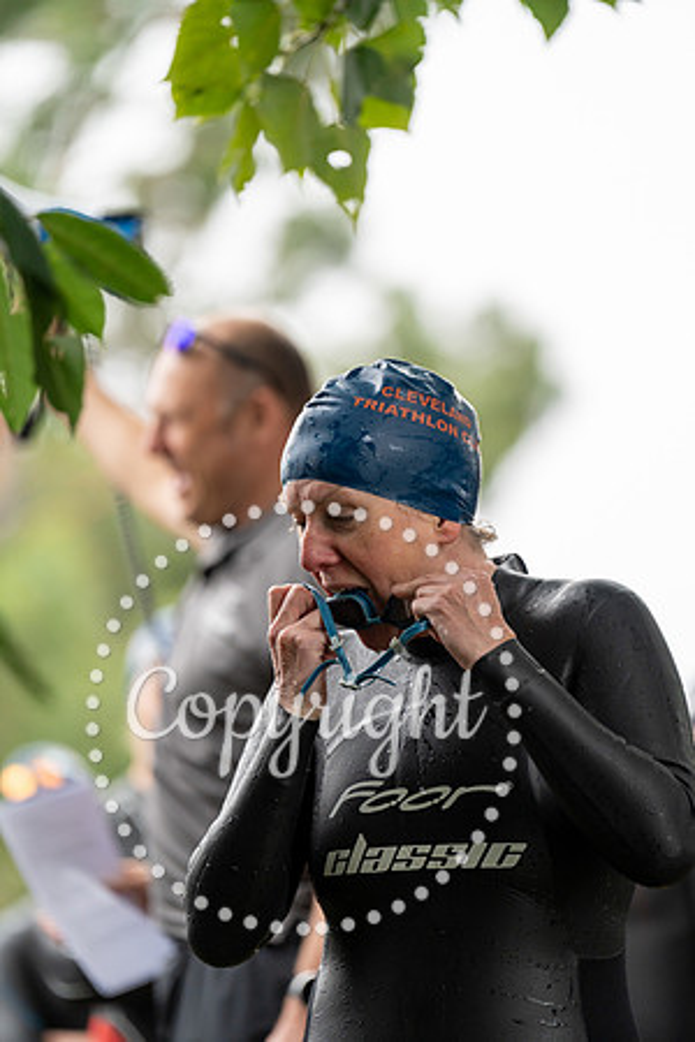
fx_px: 5357
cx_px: 348
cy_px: 521
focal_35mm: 185
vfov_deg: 11.1
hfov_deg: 7.4
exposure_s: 1/800
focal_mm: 185
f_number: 2.8
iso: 1000
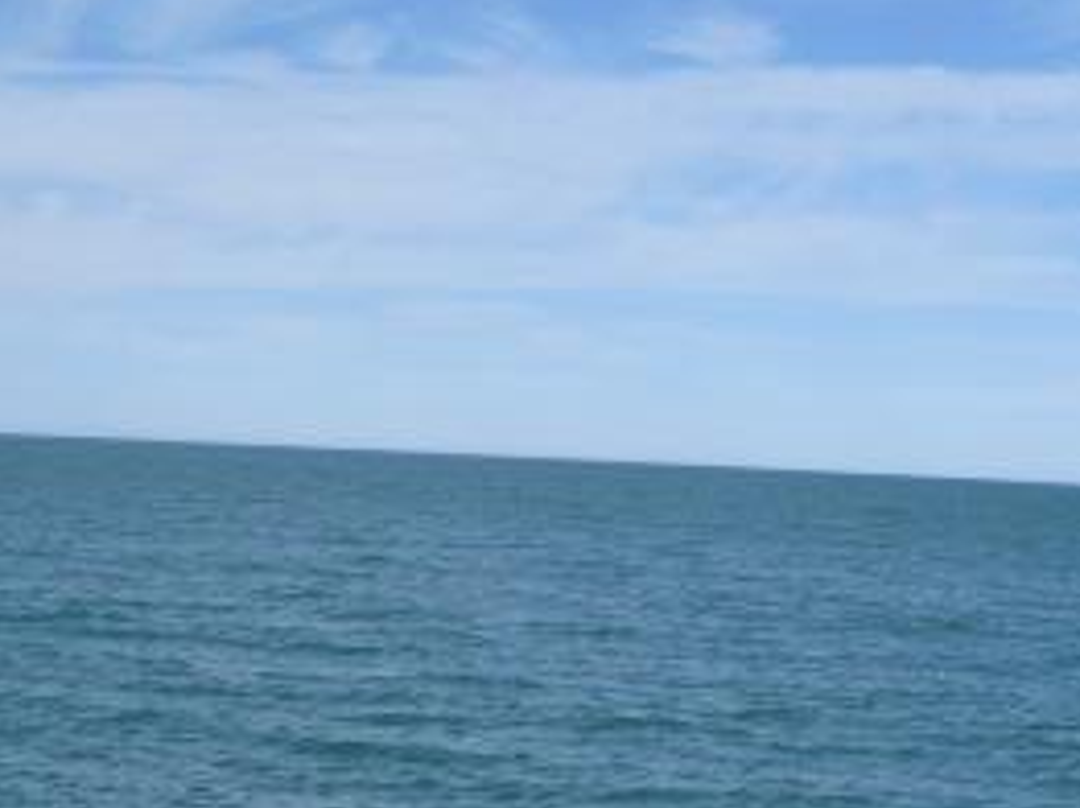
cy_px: 618
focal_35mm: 88
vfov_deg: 16.7
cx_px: 515
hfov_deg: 22.3
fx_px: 2743
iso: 64
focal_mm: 6.3
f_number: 7.8
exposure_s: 1/200
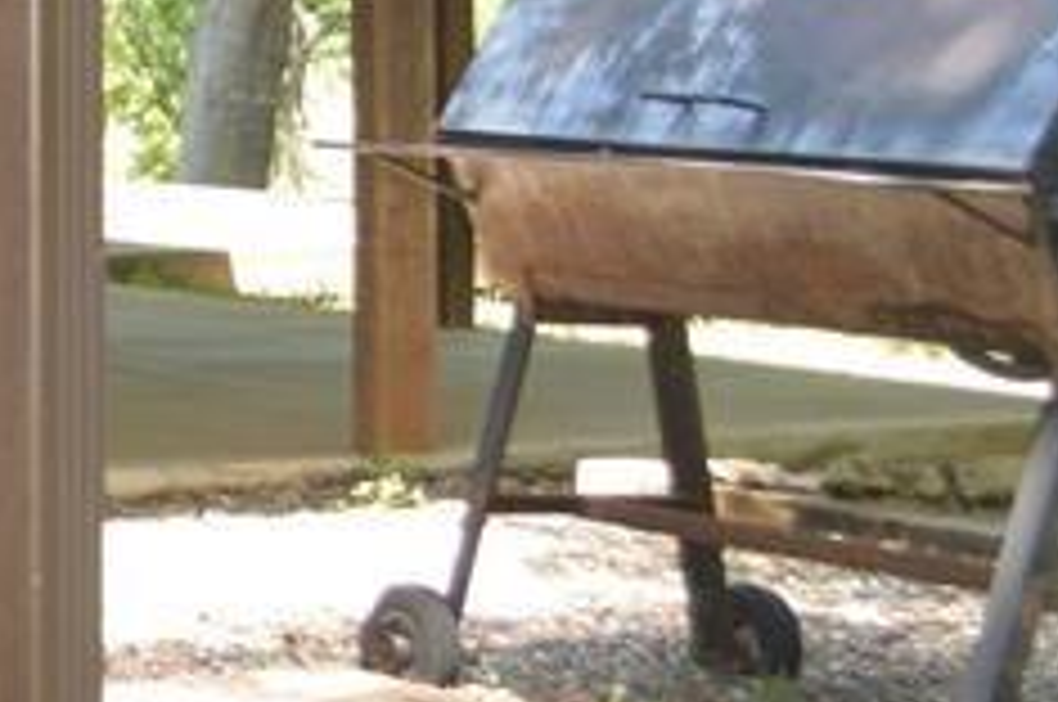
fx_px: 4226
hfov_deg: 12.5
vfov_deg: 9.4
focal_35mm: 144
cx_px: -1067
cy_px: -99
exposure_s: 1/80
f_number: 3.8
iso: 400
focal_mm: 22
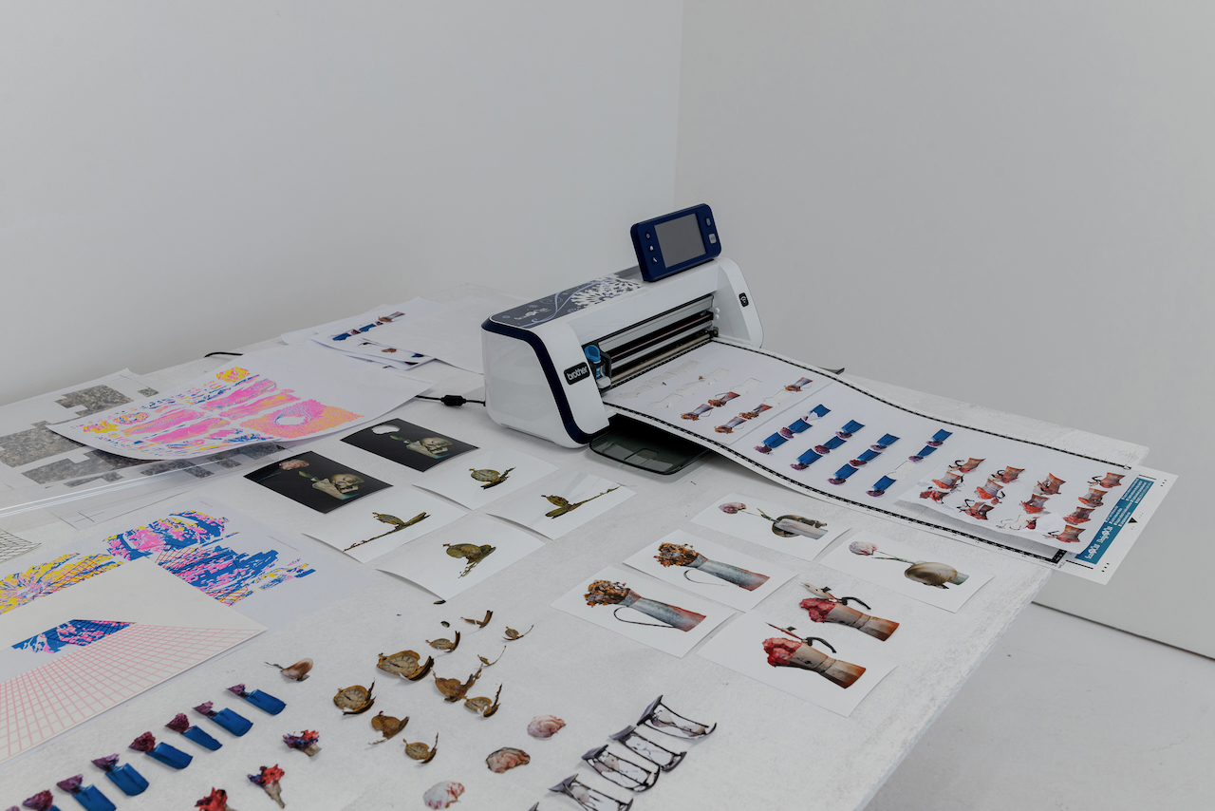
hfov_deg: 54.4
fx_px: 1181
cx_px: 608
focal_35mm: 35
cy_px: 406
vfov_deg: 37.9
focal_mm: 35
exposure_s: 1/20
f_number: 8
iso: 200
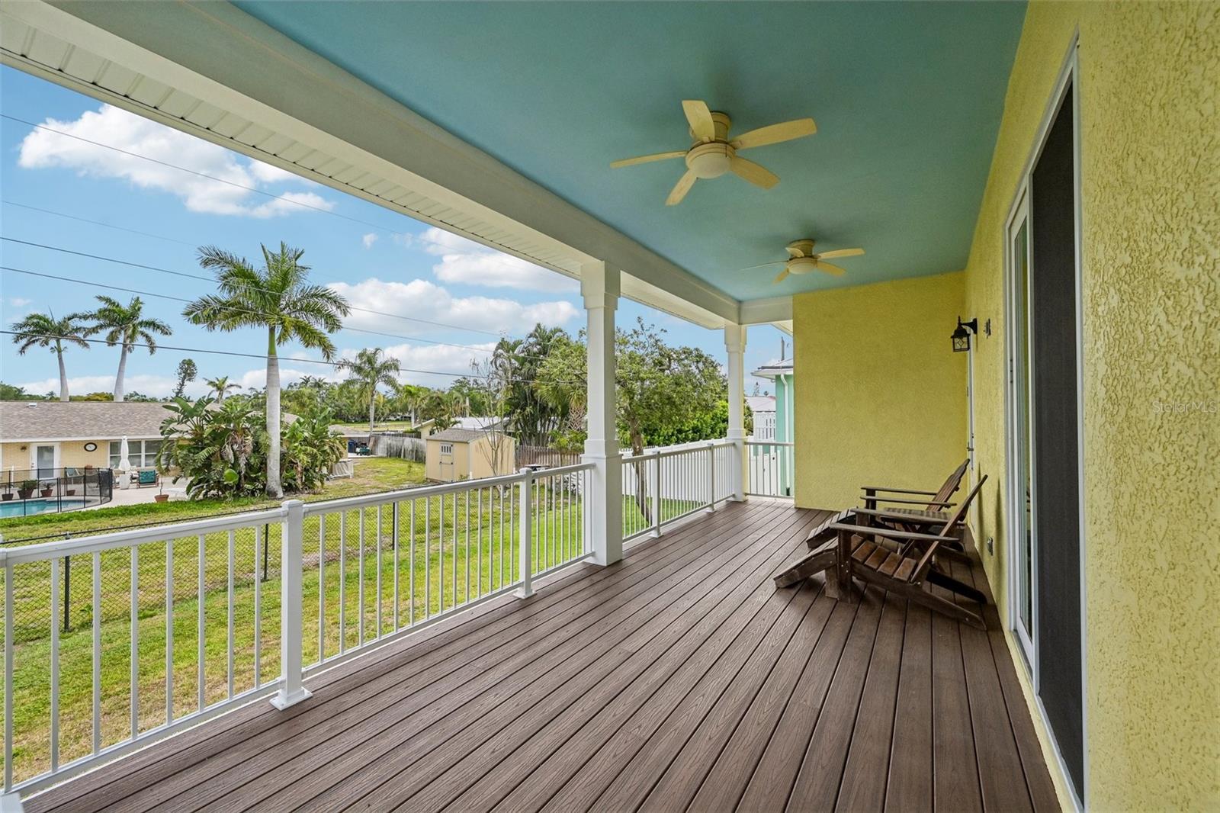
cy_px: 406
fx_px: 474
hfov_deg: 104.3
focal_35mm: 14
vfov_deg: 81.2
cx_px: 610
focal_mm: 14
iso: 400
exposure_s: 1/800
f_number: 8
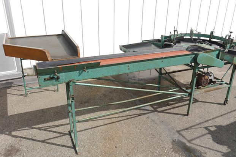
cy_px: 70
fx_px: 197
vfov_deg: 43.5
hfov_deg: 61.9
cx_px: 118
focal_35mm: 30
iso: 160
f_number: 8
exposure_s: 1/400
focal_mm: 14
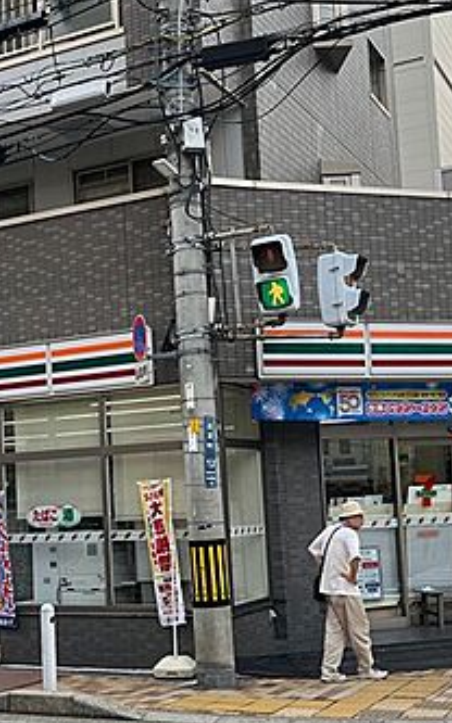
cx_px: 113
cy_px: 408
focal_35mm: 53
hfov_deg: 24.1
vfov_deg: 38.1
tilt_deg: +6.2
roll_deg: +3.7
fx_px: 1045
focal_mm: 5.1
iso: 50
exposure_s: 1/772
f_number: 1.6
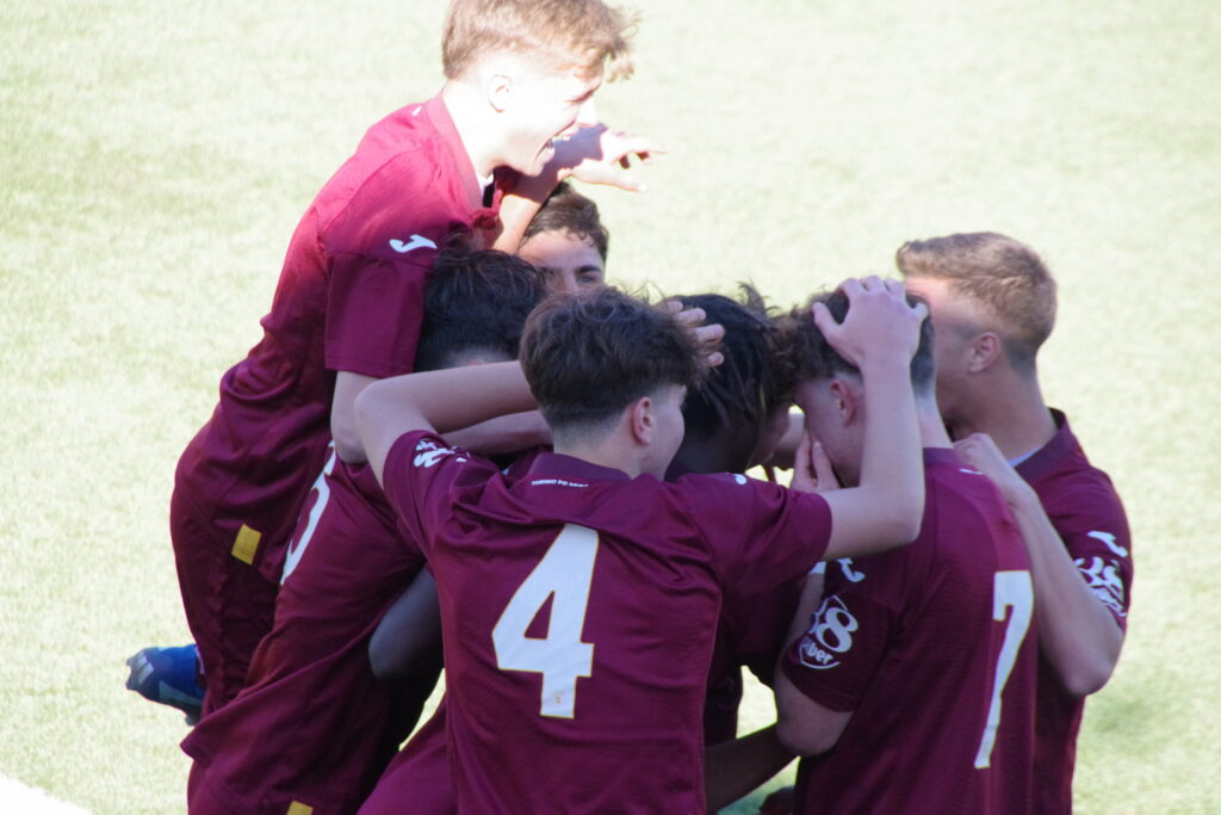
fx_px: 12720
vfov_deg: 3.7
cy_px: 408
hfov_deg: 5.5
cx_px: 610
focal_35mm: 375
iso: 3200
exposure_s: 1/800
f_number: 9
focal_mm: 250
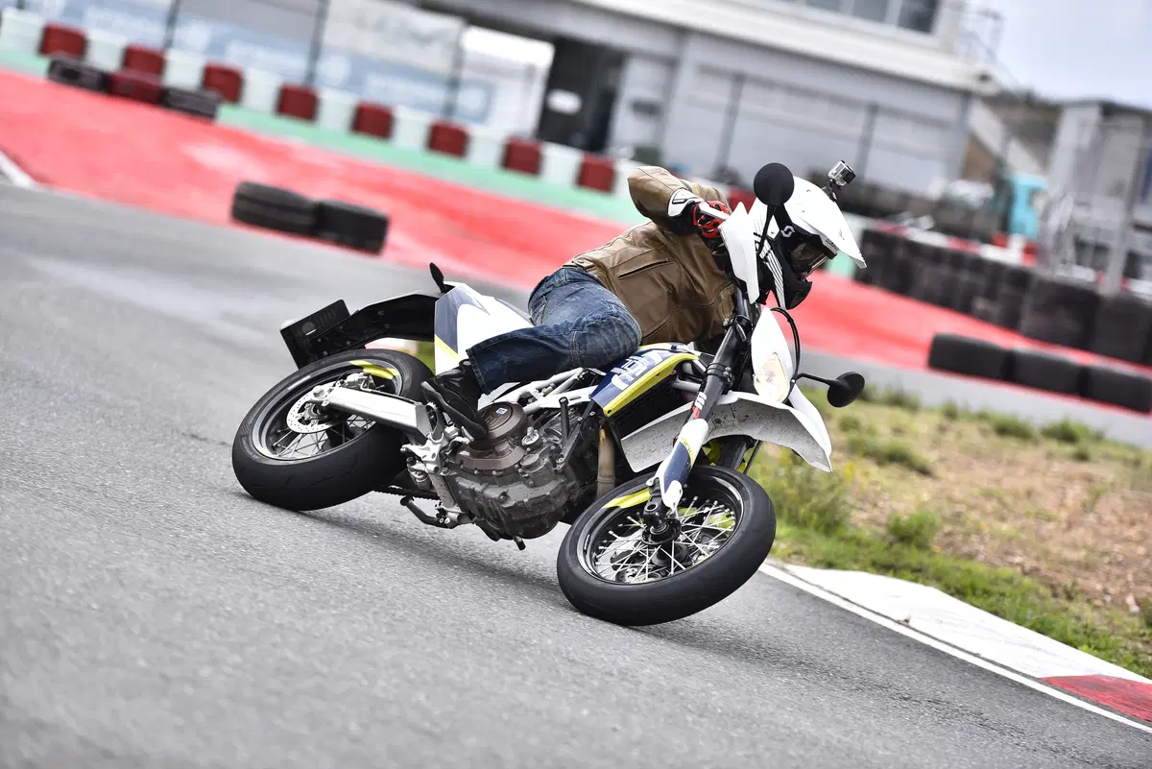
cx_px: 576
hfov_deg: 12.8
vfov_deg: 8.6
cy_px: 384
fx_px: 5122
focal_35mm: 160
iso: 200
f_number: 3.5
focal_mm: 160
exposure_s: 1/1250
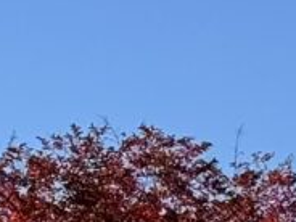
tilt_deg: +2.5
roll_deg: +0.2
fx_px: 3215
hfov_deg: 5.3
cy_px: 608
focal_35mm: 376
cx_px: 325
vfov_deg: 3.9
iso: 64
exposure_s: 1/3817
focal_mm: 6.76
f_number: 1.78
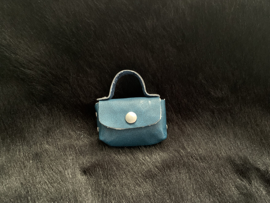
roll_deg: +2.6
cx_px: 135
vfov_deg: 53.1
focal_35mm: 26
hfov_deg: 67.3
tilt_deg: -37.1
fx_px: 203
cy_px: 102
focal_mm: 4.25
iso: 1000
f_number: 1.8
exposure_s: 1/15
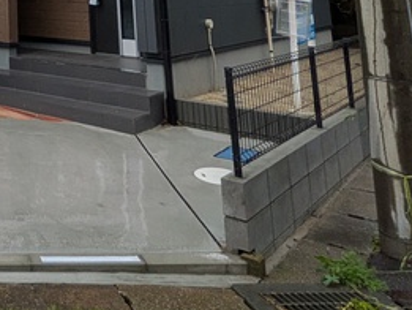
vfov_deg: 23.6
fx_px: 607
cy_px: -138
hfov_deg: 30.9
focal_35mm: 51
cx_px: -98
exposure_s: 1/1481
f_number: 2.2
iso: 51
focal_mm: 1.83
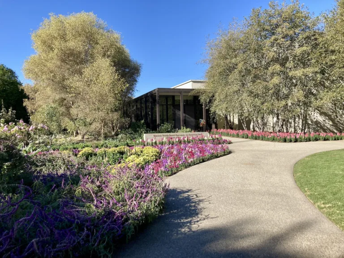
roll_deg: +1.7
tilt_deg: +0.6
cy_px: 129
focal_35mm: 28
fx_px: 278
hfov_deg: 63.4
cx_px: 172
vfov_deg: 49.7
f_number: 1.8
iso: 20
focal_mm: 3.99
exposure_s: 1/1116
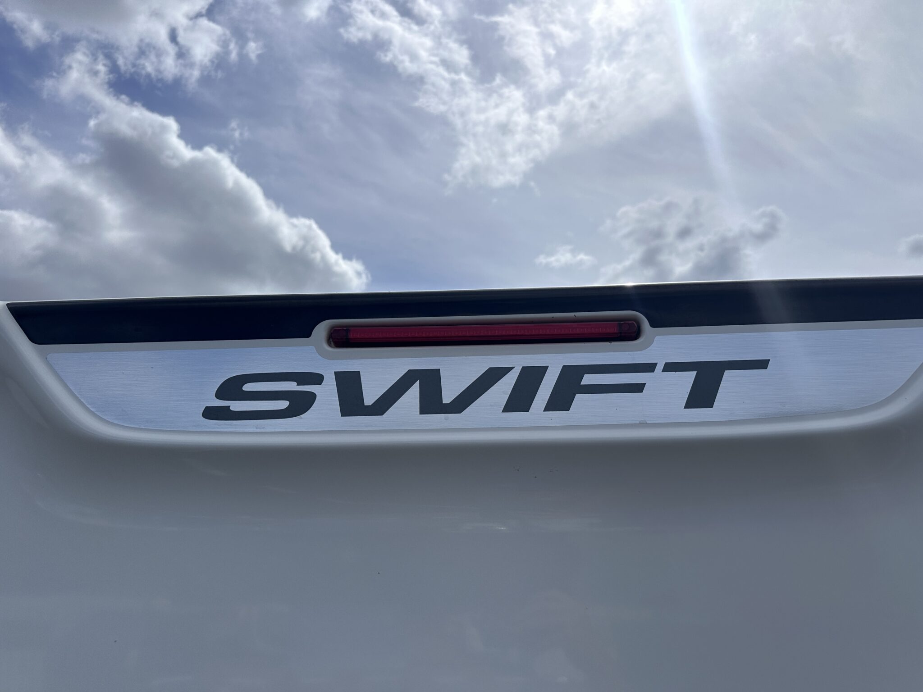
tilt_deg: +20.8
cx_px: 462
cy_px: 346
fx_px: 640
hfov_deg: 71.6
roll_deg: -2.1
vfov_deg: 56.8
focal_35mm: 24
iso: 80
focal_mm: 6.86
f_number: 1.78
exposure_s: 1/18519
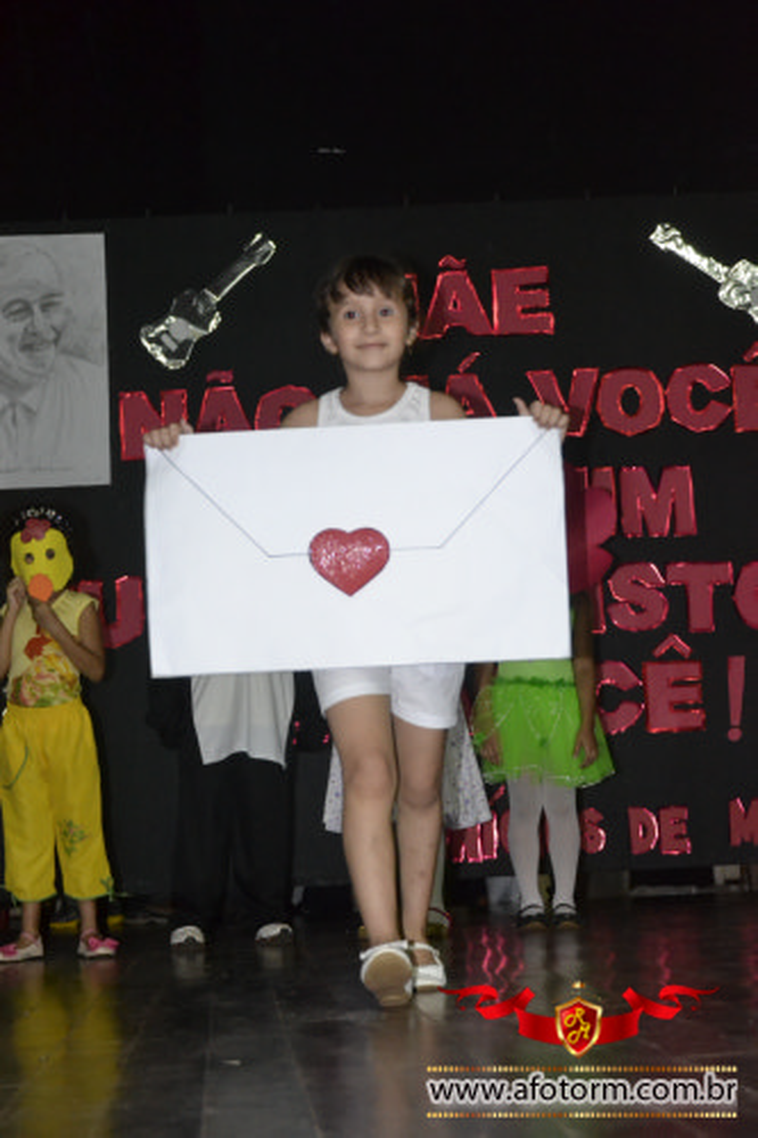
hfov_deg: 17.5
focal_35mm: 78
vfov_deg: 26.0
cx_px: 379
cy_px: 569
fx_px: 2465
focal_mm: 52
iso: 3200
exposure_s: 1/60
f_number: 5
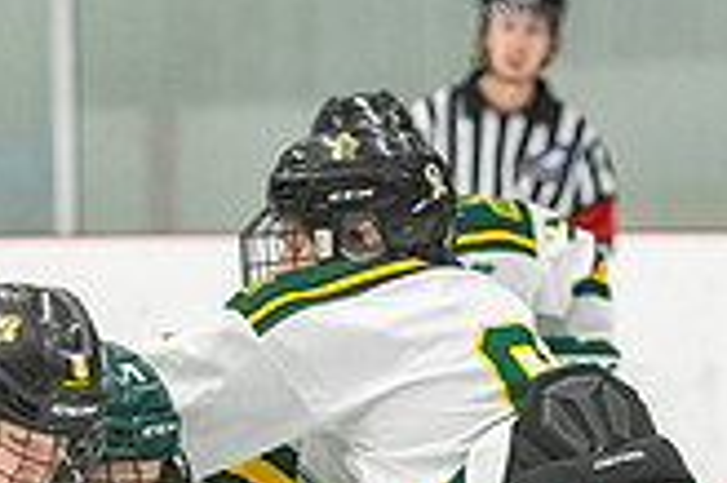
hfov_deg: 4.5
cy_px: 553
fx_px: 9320
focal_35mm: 462
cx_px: 345
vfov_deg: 3.0
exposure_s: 1/800
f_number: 2.8
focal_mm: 105
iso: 3200
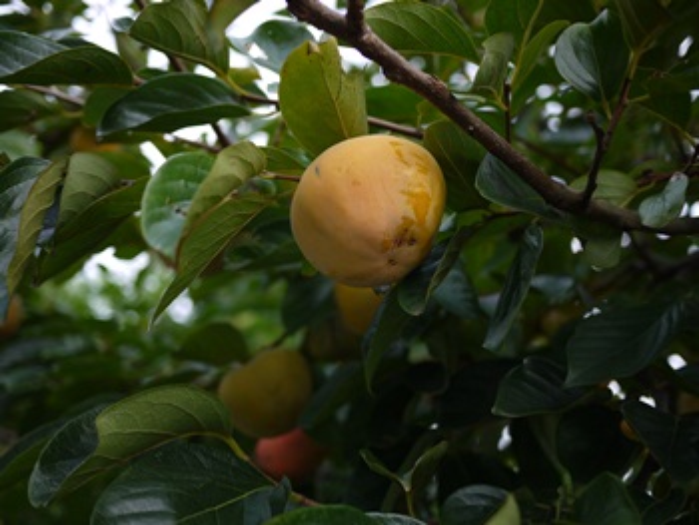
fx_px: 808
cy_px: 262
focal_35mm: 40
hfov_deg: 46.8
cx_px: 350
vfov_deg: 36.0
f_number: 1.7
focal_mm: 20
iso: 100
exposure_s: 1/320
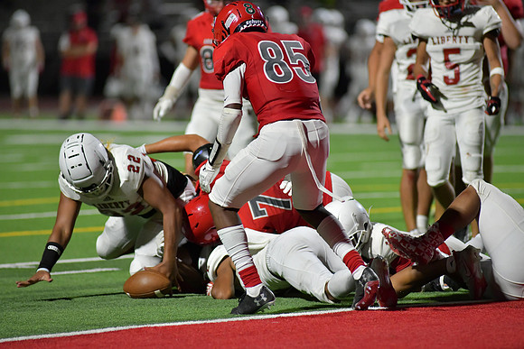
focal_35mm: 300
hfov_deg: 6.9
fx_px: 4367
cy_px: 174
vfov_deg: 4.6
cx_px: 262
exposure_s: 1/1250
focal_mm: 300
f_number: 4
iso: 5600
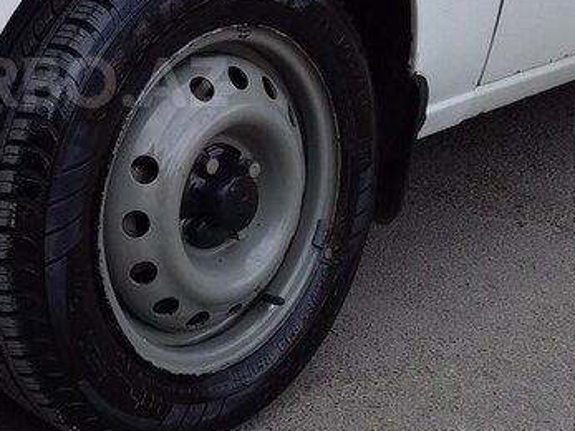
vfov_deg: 24.4
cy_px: 82
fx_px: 980
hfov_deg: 31.2
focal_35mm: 59
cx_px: 58
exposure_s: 1/471
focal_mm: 3.3
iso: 40
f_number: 2.2
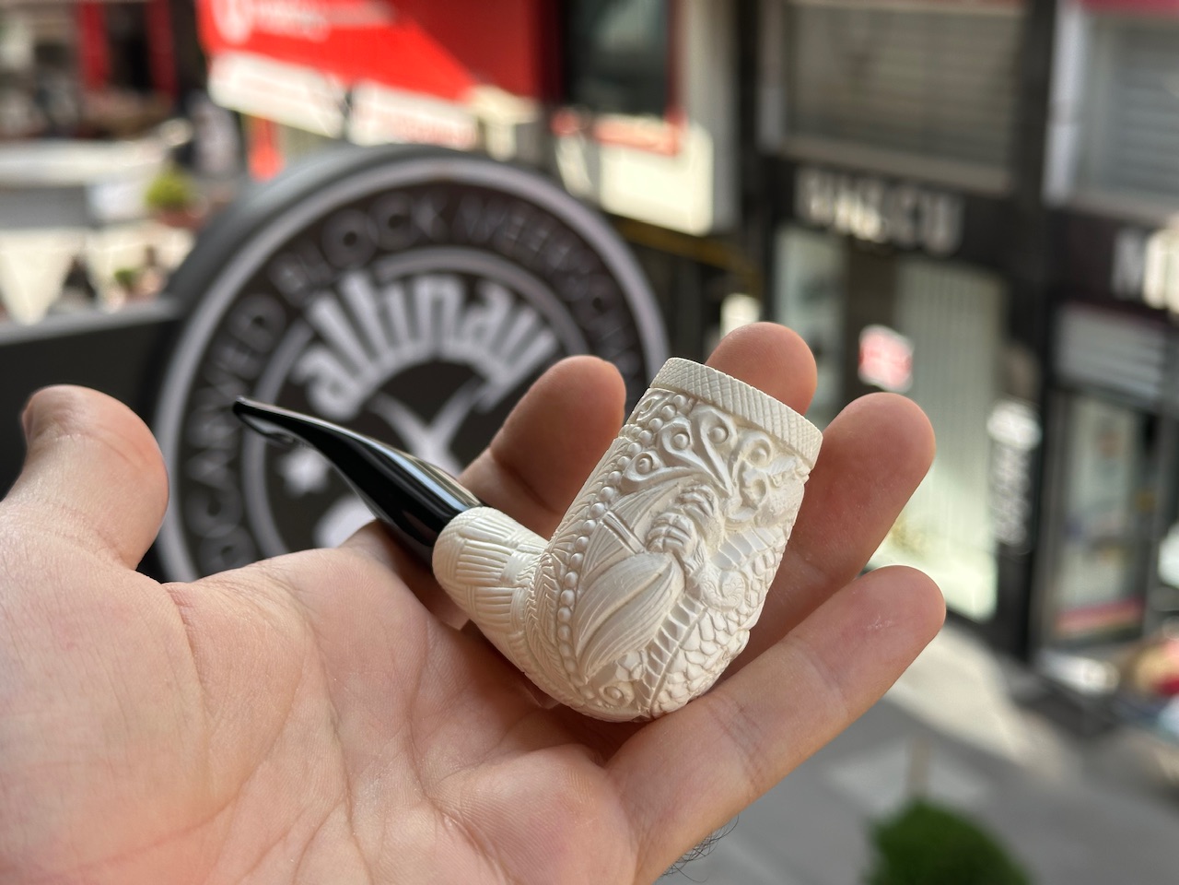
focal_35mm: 48
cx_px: 590
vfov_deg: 30.3
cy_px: 442
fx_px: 1635
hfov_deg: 39.7
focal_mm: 6.86
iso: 64
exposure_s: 1/690
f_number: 1.78
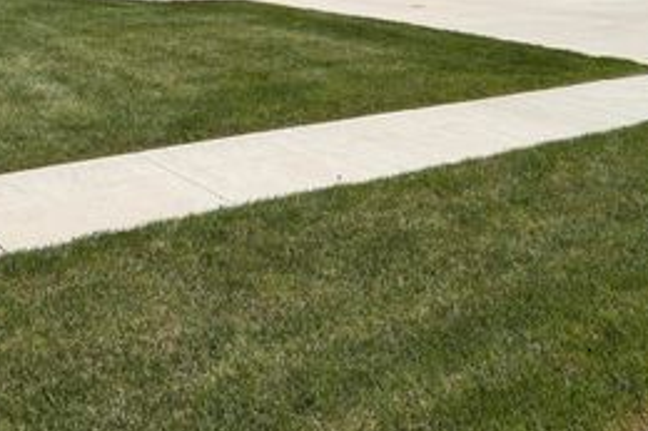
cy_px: -19
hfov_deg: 40.4
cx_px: 192
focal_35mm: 48
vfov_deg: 26.3
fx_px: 863
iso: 80
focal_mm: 6.76
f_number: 1.78
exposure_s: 1/5319
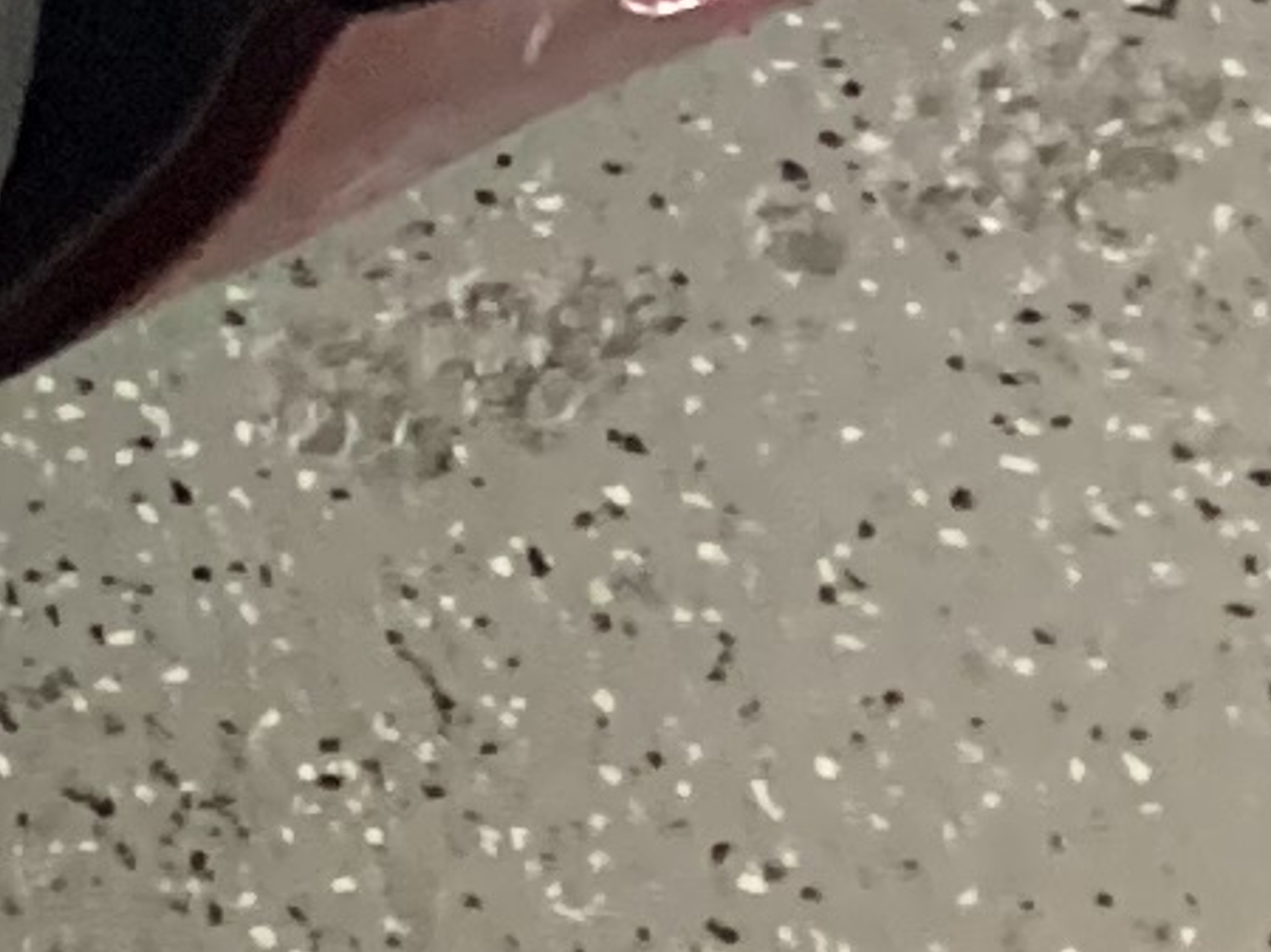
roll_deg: -1.0
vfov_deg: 6.2
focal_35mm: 225
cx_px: -2757
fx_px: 8257
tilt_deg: -39.2
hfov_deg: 7.5
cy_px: -1638
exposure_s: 1/30
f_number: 2.4
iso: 500
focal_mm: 3.3
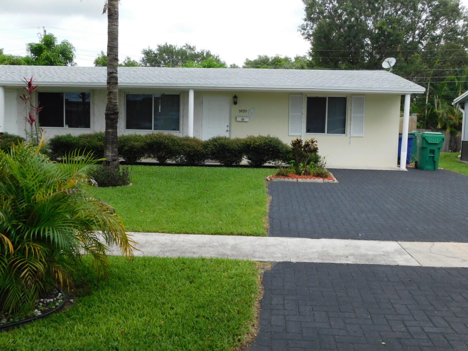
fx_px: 487
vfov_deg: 39.7
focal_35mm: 36
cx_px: 234
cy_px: 176
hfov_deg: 51.4
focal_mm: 6.3
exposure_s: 1/640
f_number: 3.5
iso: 125
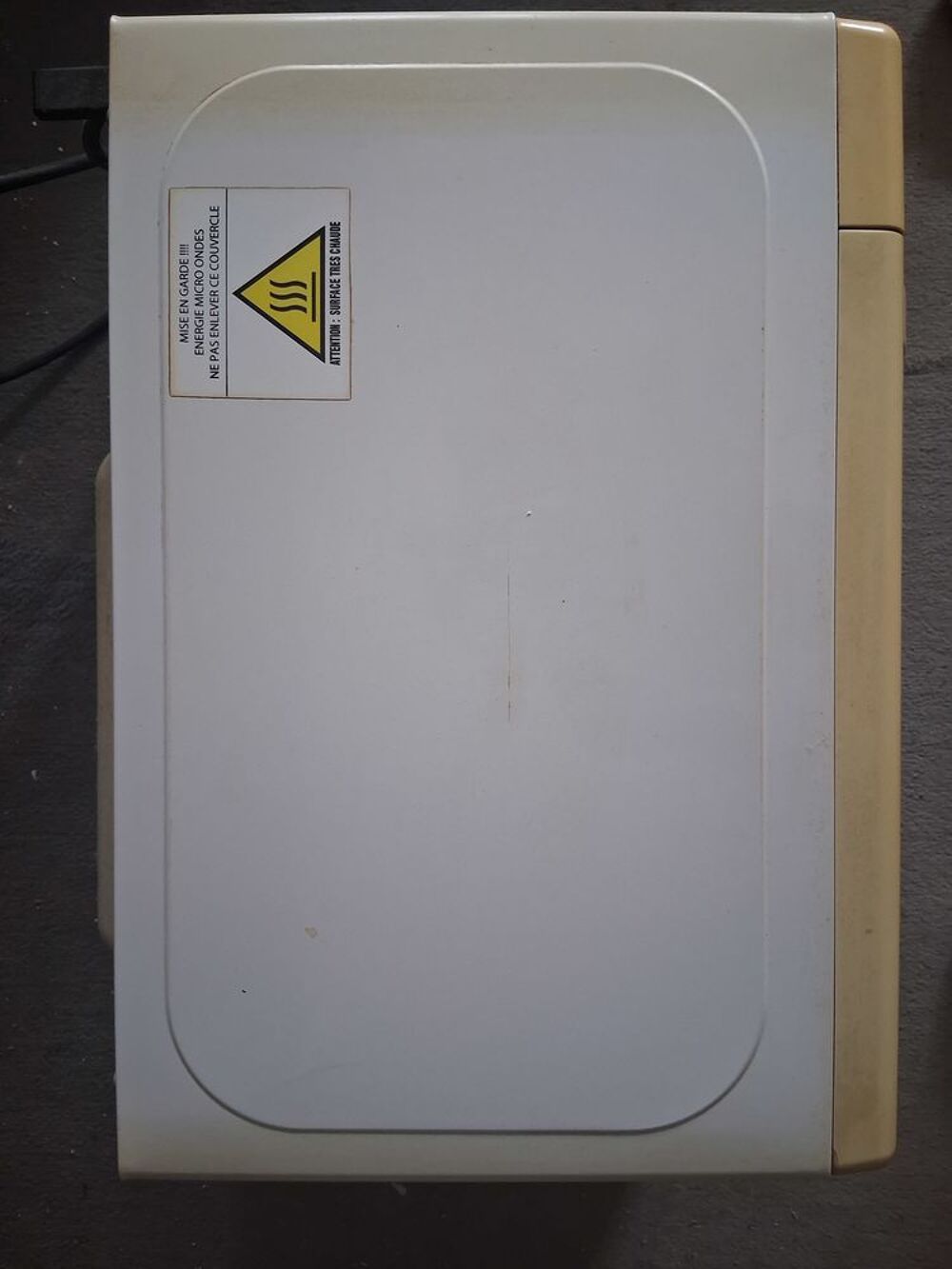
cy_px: 634
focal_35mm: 26
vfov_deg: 67.3
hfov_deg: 53.1
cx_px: 476
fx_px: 953
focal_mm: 3.98
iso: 500
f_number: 1.8
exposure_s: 1/50
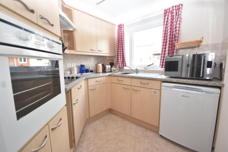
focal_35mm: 15
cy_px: 76
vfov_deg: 77.4
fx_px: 95
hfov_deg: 100.4
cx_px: 114
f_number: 4
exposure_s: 1/125
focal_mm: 10
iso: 800
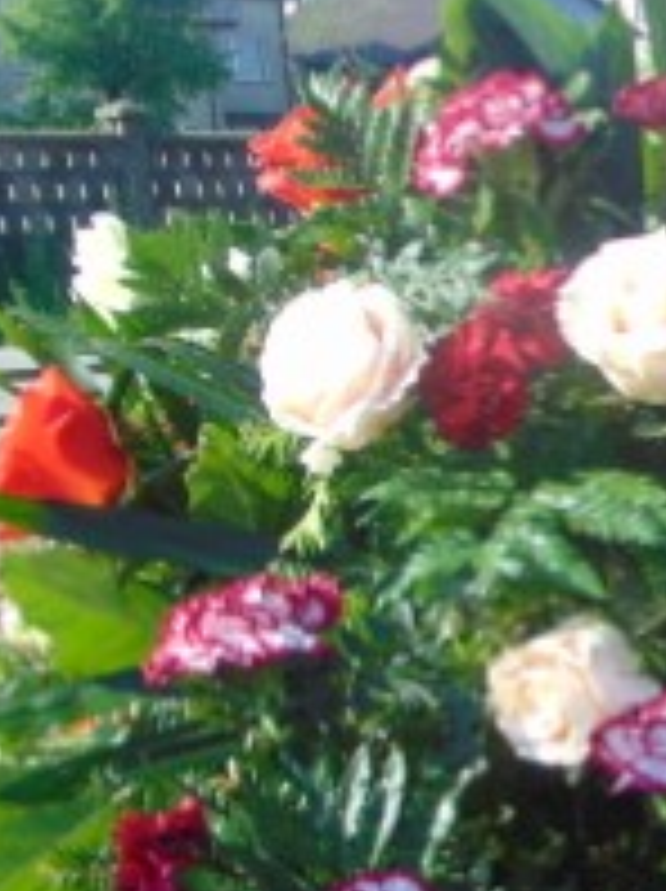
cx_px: 1035
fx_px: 2082
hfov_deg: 16.4
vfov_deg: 23.5
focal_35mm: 81
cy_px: 810
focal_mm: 4.5
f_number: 3
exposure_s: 1/500
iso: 80
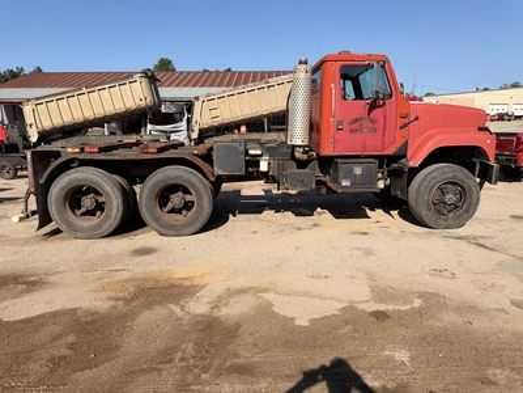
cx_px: 262
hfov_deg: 71.6
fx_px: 363
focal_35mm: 24
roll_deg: +0.8
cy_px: 196
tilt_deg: -10.1
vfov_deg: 56.8
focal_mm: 6.76
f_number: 1.78
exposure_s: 1/5714
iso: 80
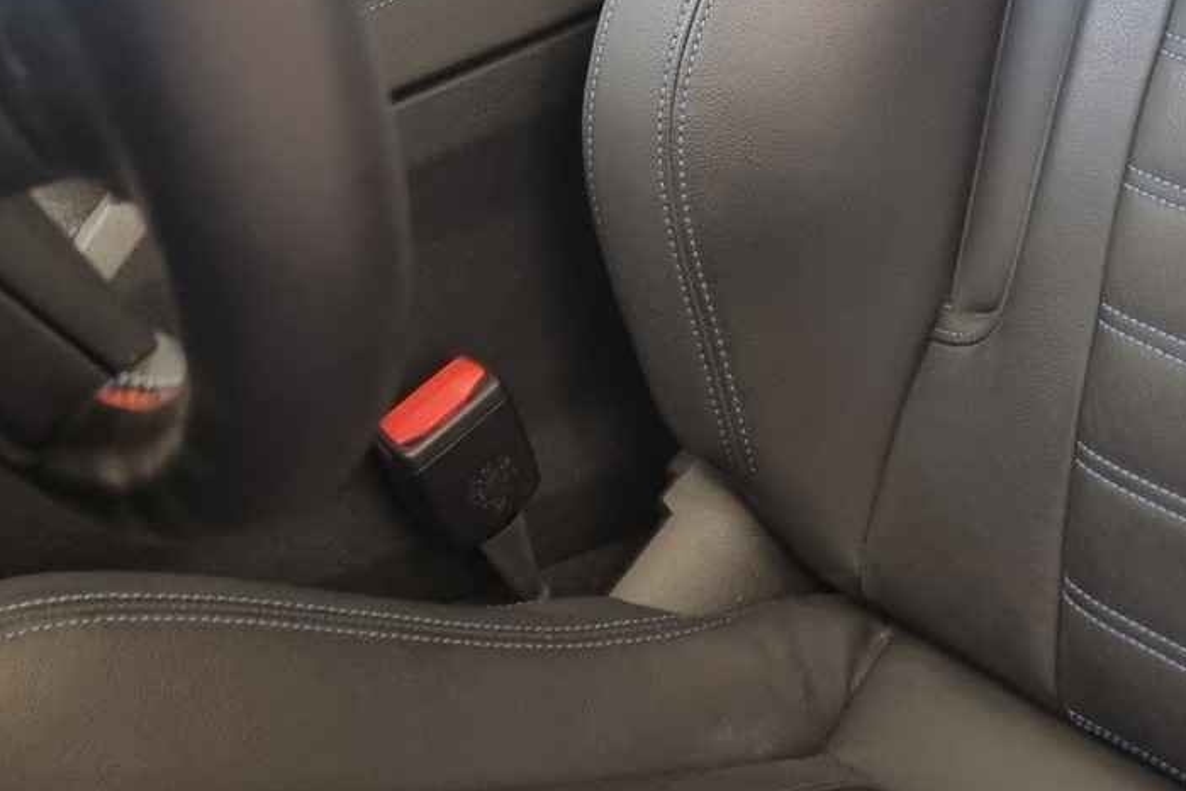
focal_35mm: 78
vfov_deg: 16.1
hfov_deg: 26.0
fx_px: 2569
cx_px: 568
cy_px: -367
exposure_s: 1/50
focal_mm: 5.4
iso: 250
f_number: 1.8
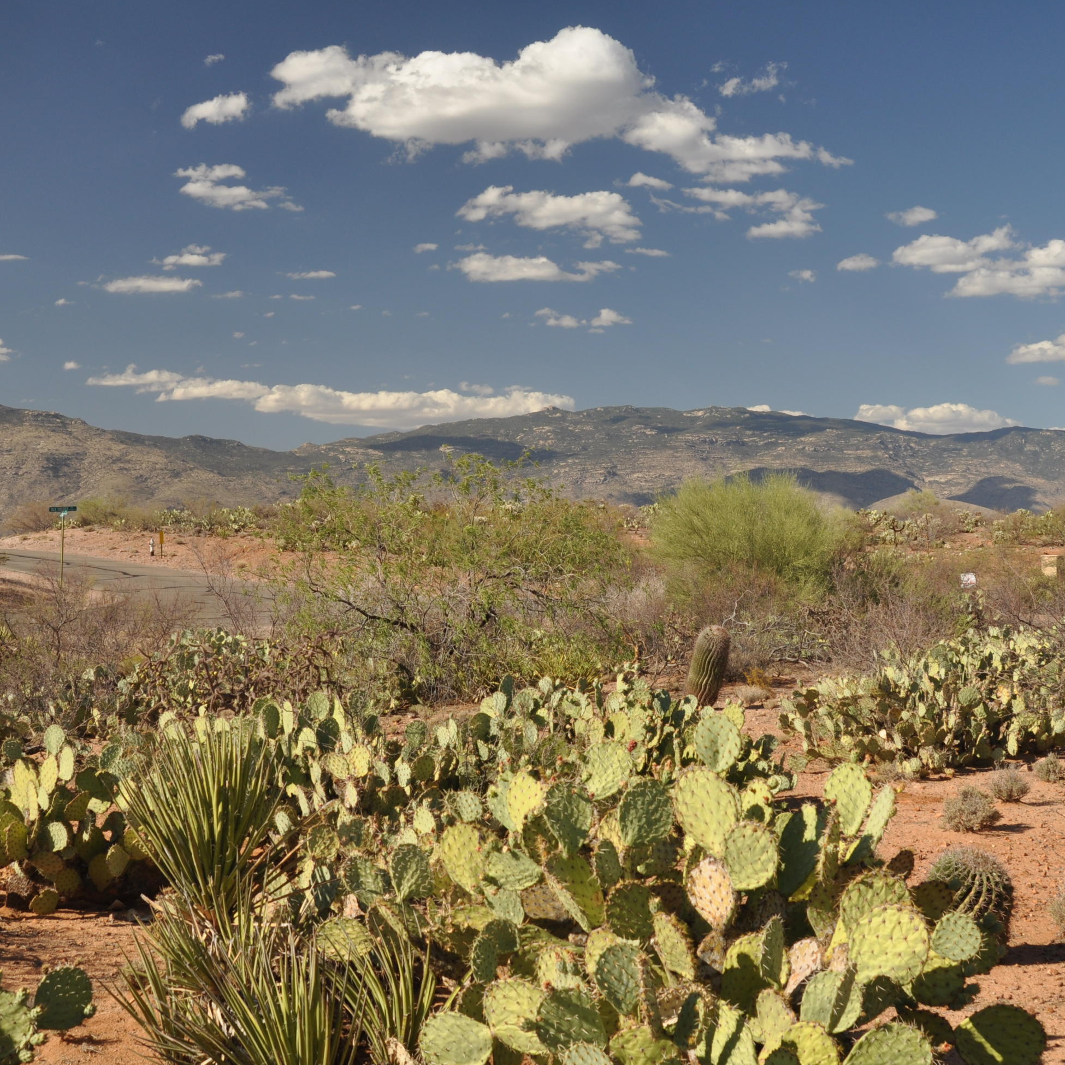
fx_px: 1636
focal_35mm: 47
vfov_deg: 36.1
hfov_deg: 36.0
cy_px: 536
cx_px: 478
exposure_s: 1/250
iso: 200
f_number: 8
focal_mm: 24
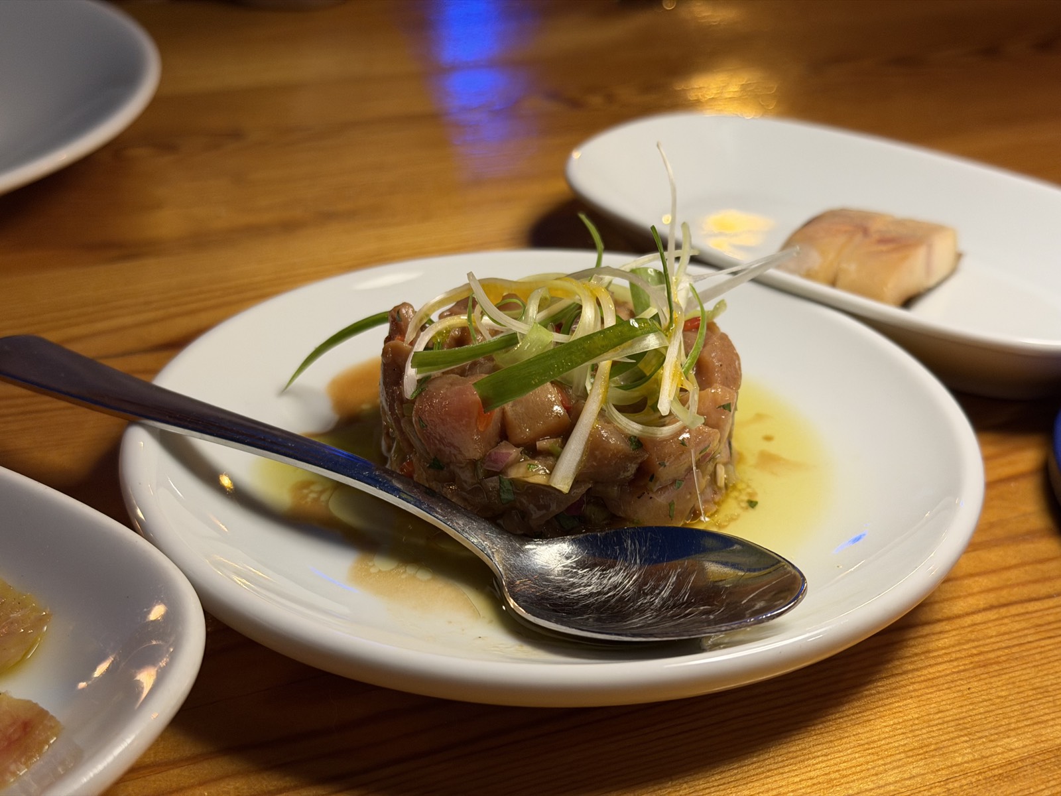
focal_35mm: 48
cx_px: 530
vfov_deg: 30.3
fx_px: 1471
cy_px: 398
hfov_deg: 39.7
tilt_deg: -30.4
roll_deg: -1.6
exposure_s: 1/50
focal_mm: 6.76
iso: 200
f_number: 1.78
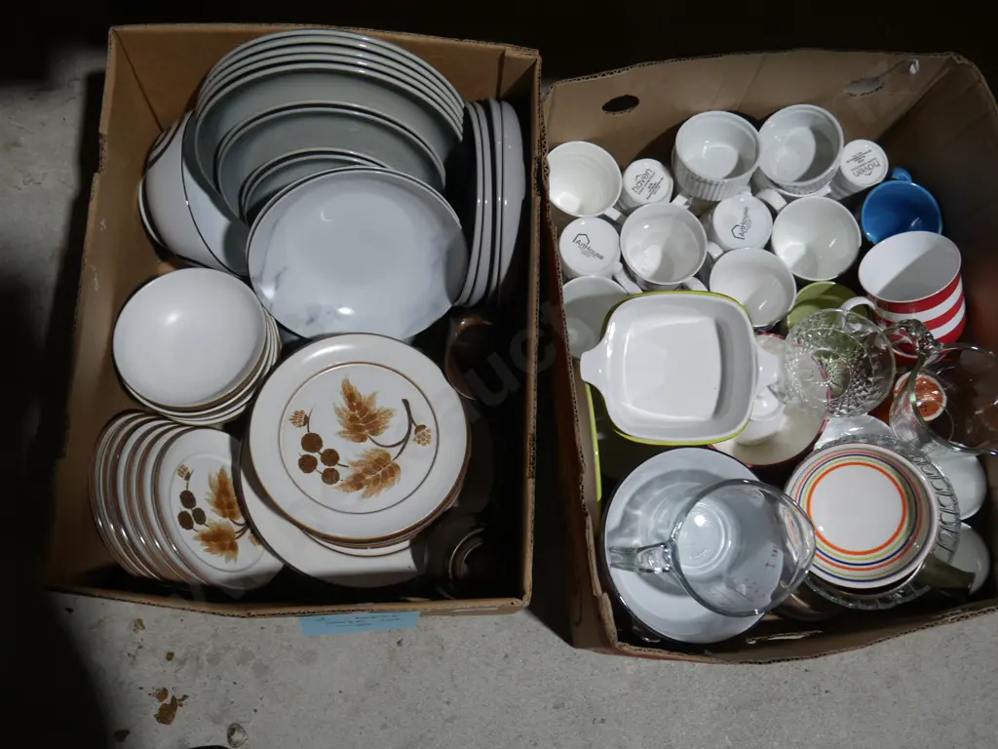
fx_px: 1096
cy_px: 374
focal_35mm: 38
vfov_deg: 37.7
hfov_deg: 49.0
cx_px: 499
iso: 200
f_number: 4.1
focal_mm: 19
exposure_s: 1/80
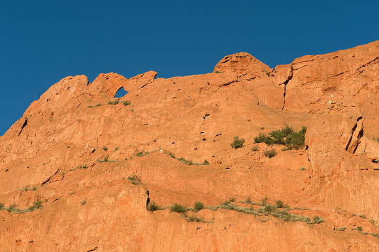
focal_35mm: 70
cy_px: 126
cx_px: 190
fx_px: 736
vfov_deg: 19.4
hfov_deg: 28.9
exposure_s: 1/400
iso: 360
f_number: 11
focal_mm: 70
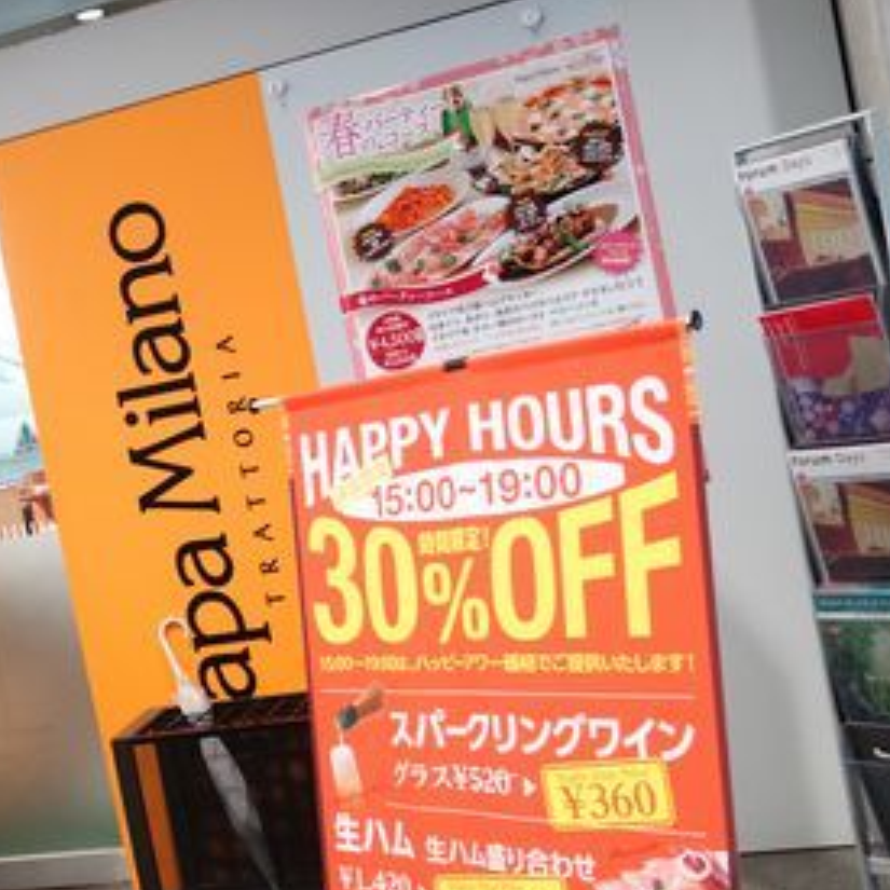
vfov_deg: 32.8
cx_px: 102
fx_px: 1513
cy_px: 471
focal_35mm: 52
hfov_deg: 31.4
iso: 500
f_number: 1.8
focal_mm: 10.4
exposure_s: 1/30
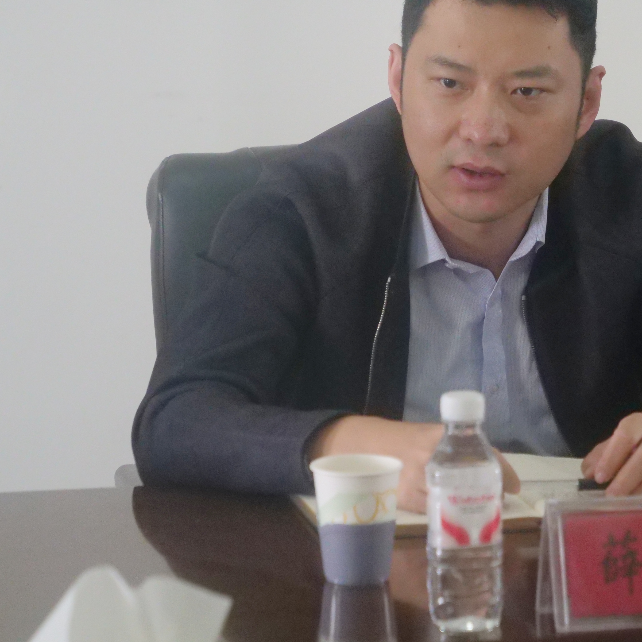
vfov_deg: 9.7
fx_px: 3798
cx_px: 483
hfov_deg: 9.6
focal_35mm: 181
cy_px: 232
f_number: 4
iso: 3200
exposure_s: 1/100
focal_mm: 60
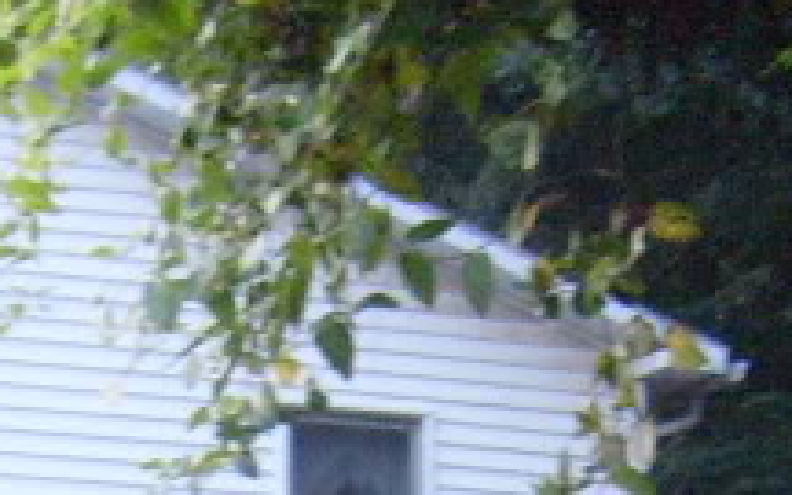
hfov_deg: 11.7
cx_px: -165
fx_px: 3799
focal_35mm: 176
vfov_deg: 6.9
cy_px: 1346
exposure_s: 1/15
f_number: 2.8
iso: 200
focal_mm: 5.8
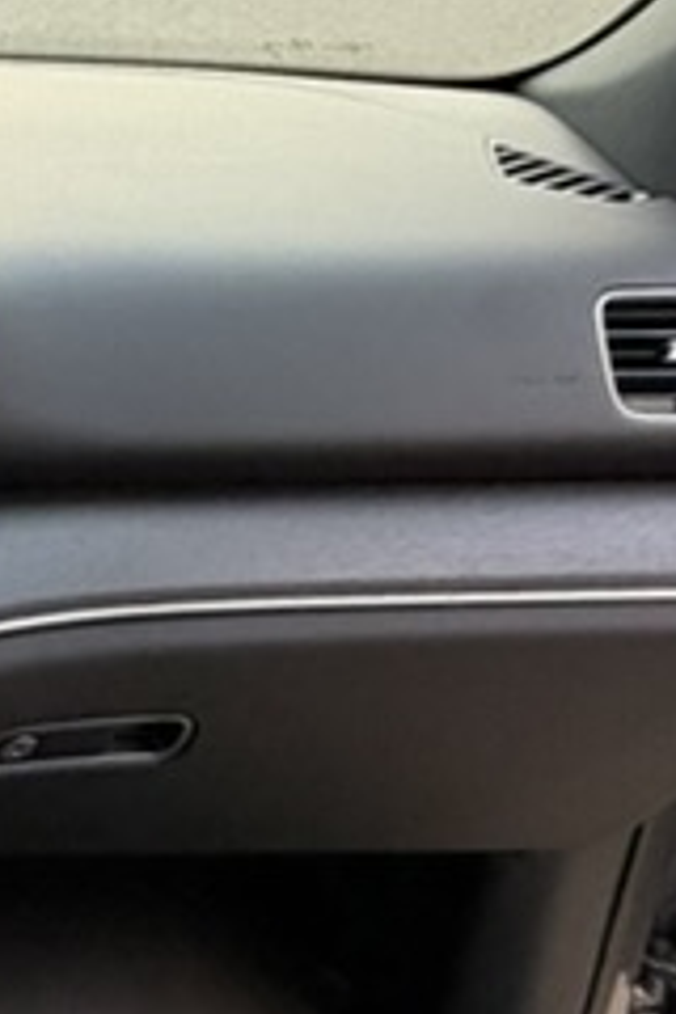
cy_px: 444
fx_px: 1746
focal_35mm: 62
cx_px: -731
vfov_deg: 32.3
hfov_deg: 16.1
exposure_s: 1/73
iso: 320
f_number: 2.2
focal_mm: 2.22
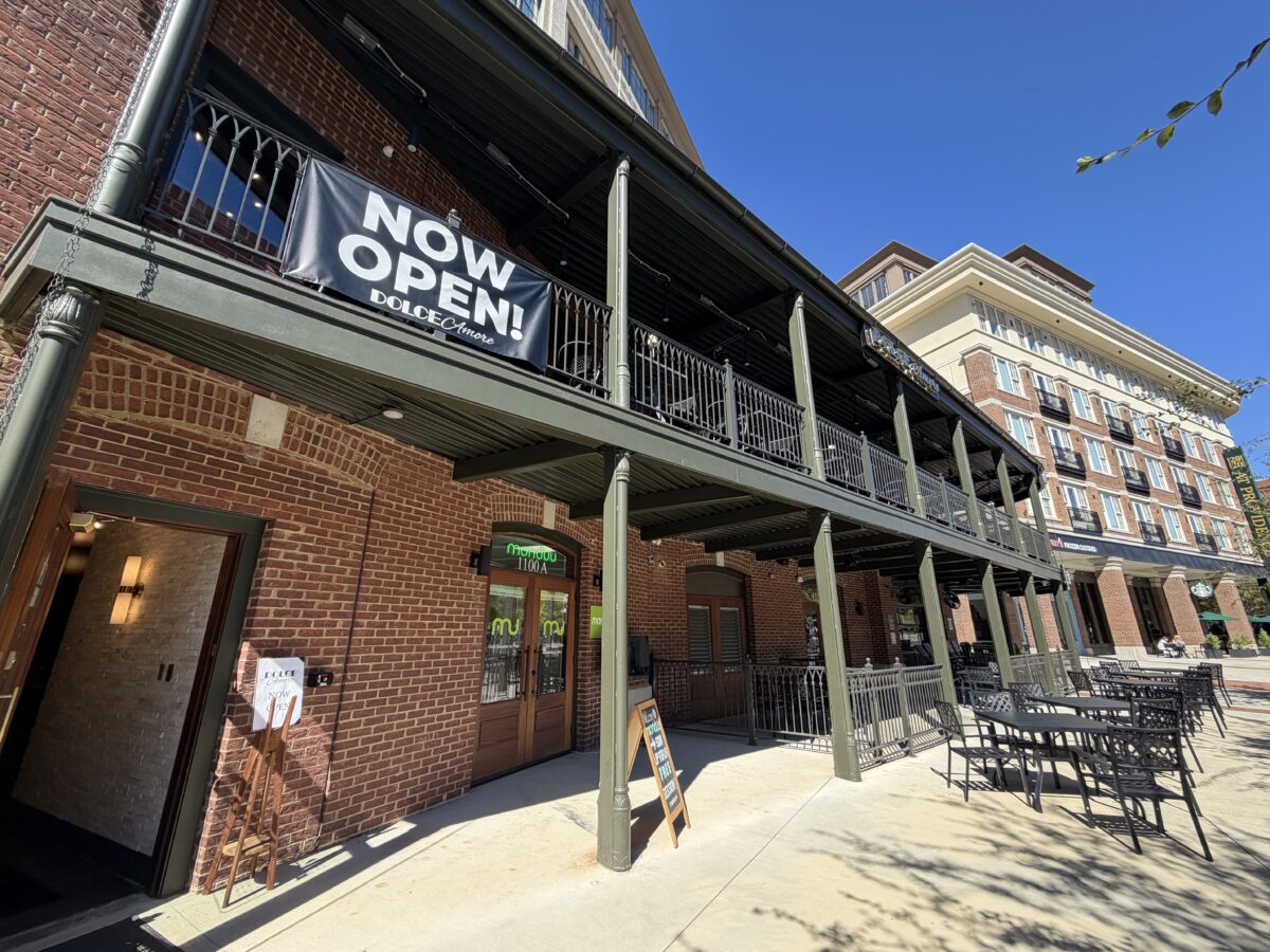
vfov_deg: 85.7
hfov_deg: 102.1
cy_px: 476
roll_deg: -0.7
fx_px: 514
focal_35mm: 14
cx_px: 635
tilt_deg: +17.3
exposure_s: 1/510
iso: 40
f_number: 2.2
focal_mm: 2.22
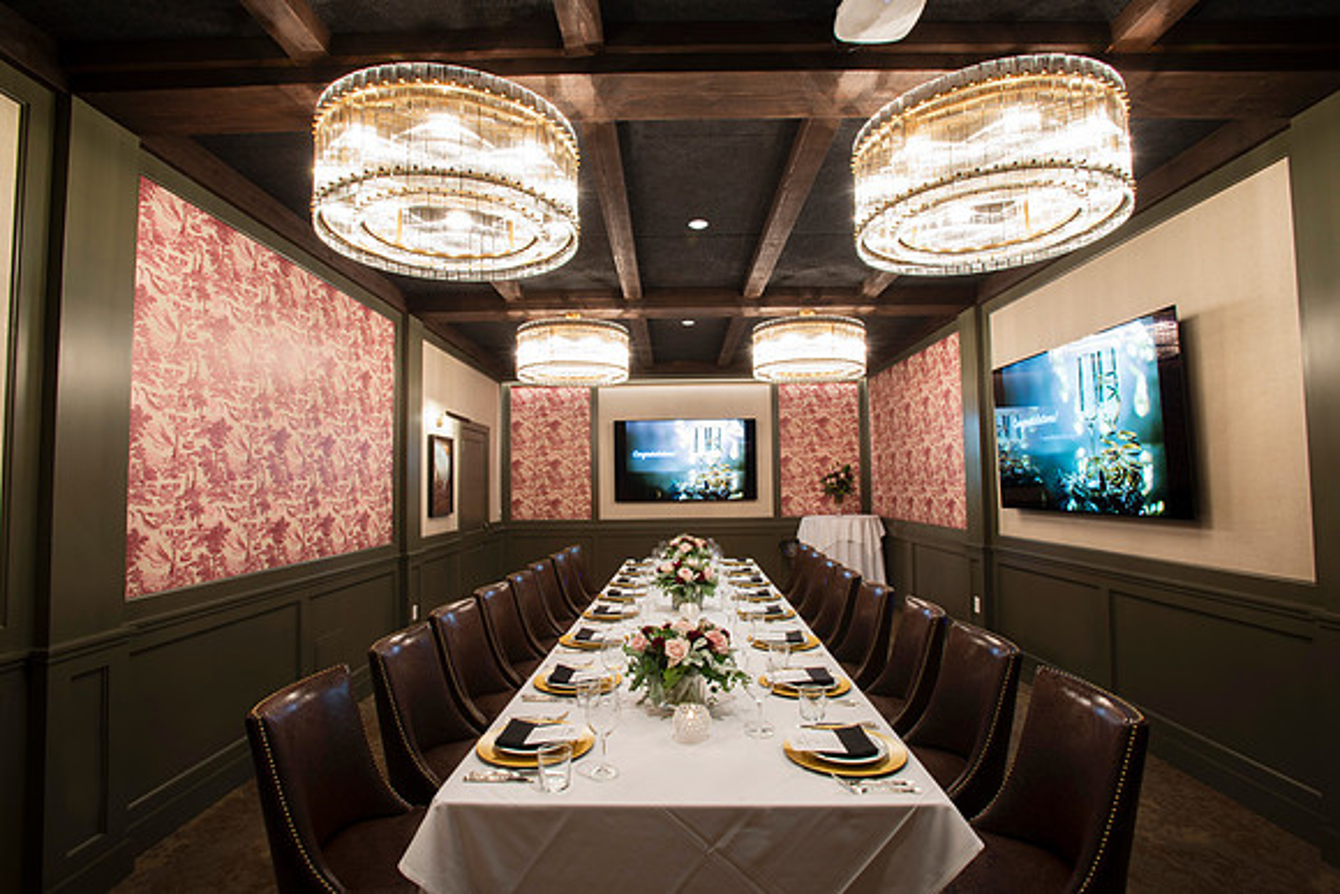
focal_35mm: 17
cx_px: 670
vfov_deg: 70.5
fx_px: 633
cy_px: 447
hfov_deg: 93.3
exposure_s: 8
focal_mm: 17
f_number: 20
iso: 200
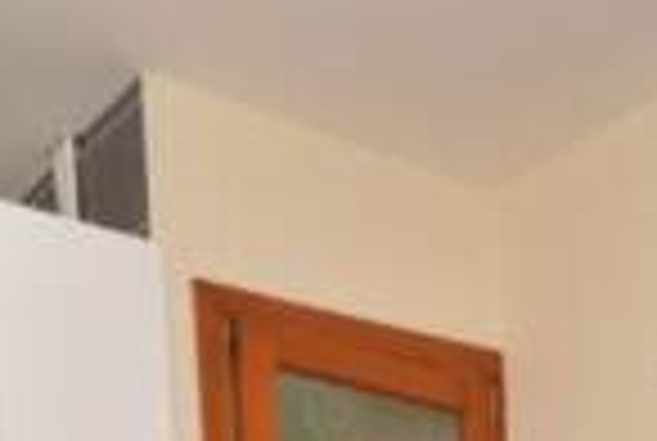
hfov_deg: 29.7
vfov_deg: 16.8
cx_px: 459
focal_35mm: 67
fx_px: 1225
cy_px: 799
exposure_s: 1/40
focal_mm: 10
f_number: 4
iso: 100
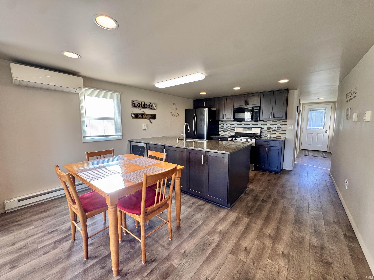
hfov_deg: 102.1
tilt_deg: -6.0
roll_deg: +0.2
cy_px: 140
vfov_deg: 85.7
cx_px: 187
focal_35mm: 14
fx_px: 151
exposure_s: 1/120
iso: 200
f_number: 2.2
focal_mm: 2.22
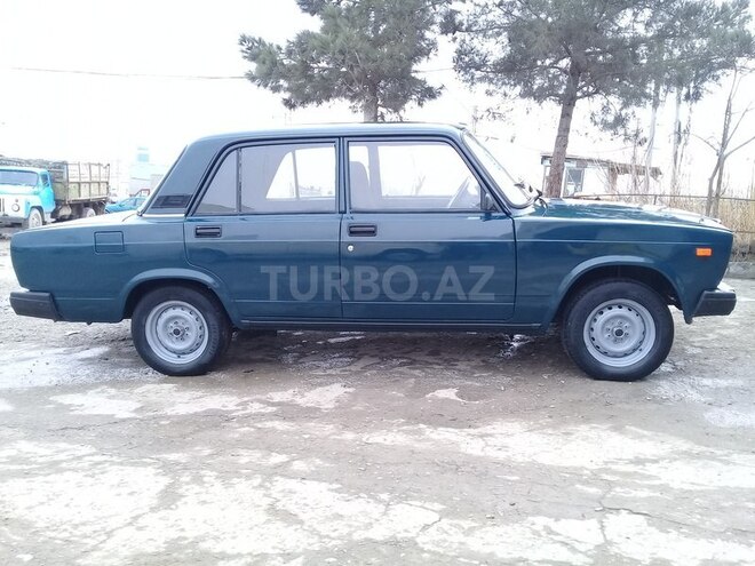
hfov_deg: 58.4
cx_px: 378
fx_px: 676
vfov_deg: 45.4
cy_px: 283
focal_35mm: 31
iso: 50
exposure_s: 1/185
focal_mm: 3.3
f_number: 2.2
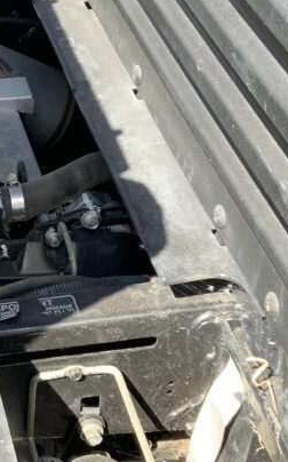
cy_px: 230
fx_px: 981
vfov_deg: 26.5
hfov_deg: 16.2
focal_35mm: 78
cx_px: -26
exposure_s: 1/251
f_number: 1.8
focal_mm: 3
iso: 16
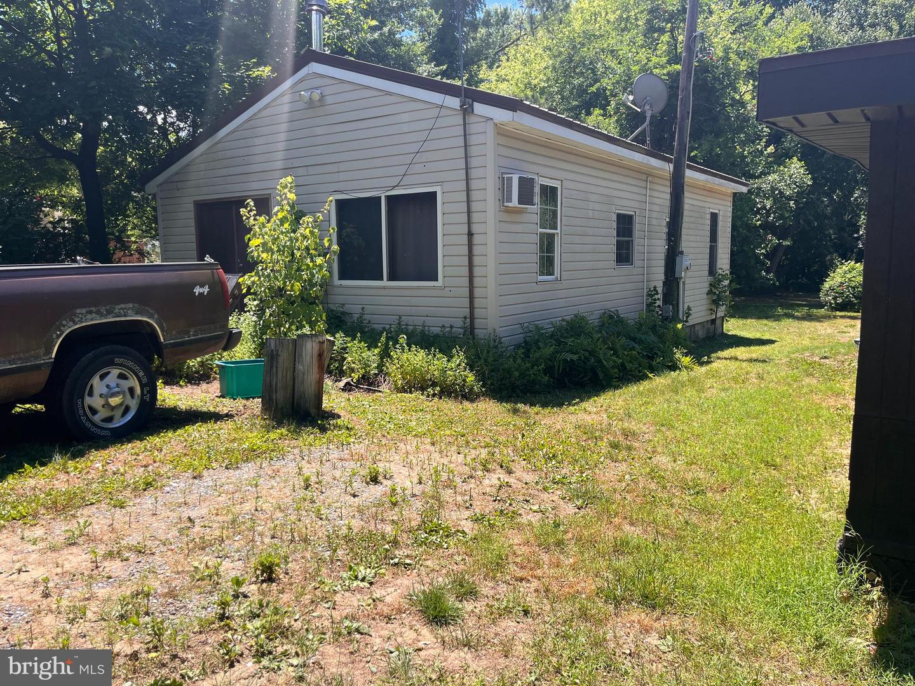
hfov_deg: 67.3
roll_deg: -0.1
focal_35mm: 26
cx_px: 458
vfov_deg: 53.1
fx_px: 687
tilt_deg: -4.0
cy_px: 343
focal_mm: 5.1
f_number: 1.6
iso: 50
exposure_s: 1/1647
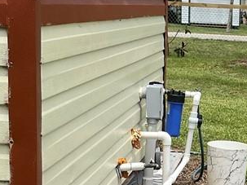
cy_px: 126
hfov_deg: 19.0
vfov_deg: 15.0
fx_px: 699
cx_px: 295
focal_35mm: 98
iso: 16
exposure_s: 1/1626
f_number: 1.8
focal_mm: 3
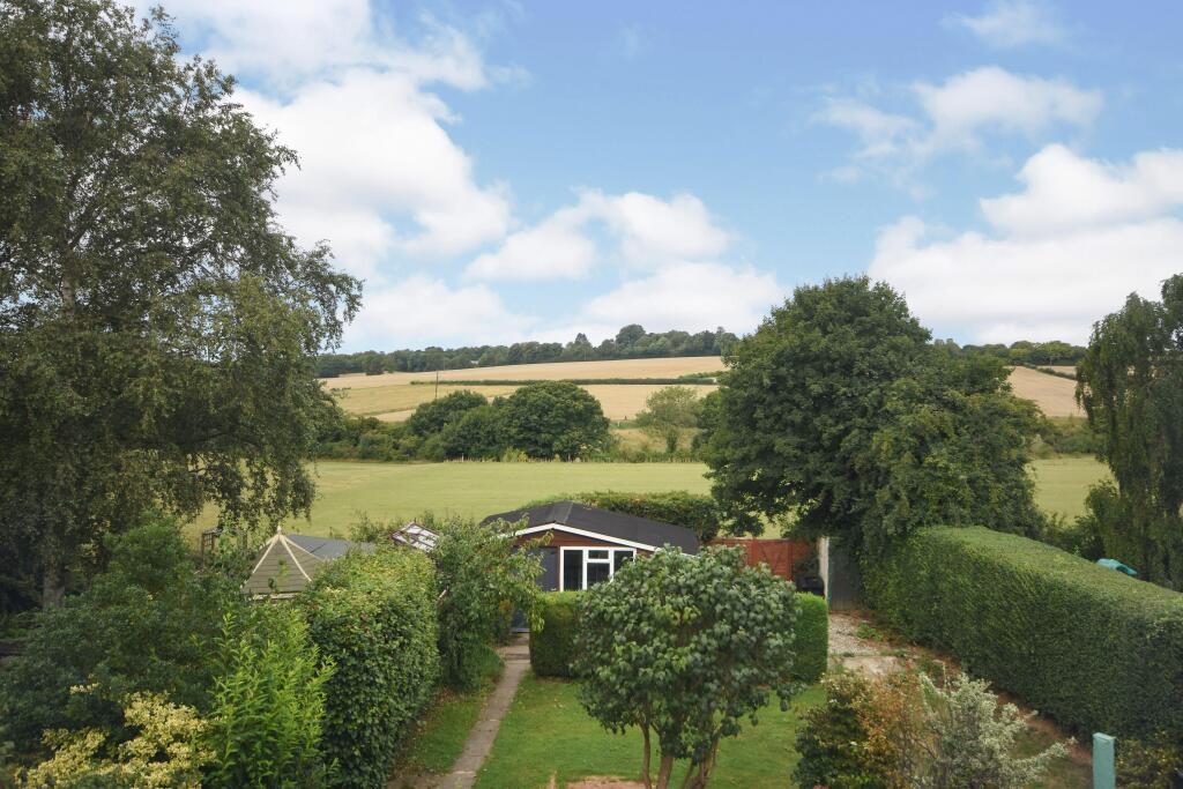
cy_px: 394
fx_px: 887
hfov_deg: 67.4
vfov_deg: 47.9
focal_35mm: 27
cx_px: 592
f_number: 5.6
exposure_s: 1/200
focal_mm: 18
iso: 160
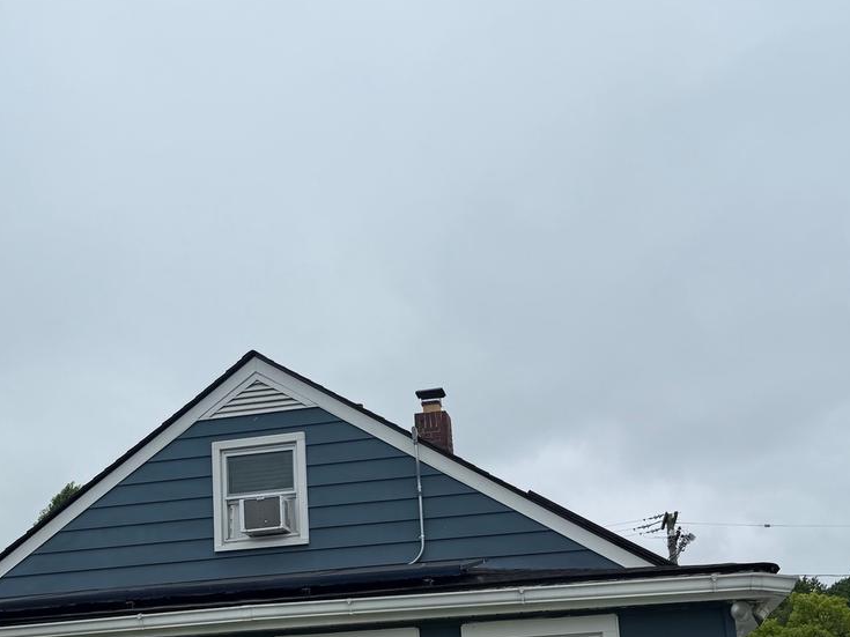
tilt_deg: +12.7
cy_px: 514
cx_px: 348
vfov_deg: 30.1
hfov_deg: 40.3
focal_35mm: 47
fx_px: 1154
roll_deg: +1.8
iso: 80
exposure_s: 1/2703
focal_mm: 6.76
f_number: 1.78
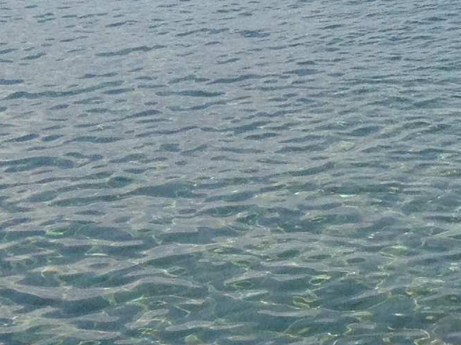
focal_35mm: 173
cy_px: -52
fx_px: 2304
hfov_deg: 10.3
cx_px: 981
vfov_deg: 8.5
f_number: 2.4
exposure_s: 1/1200
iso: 64
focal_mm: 4.28
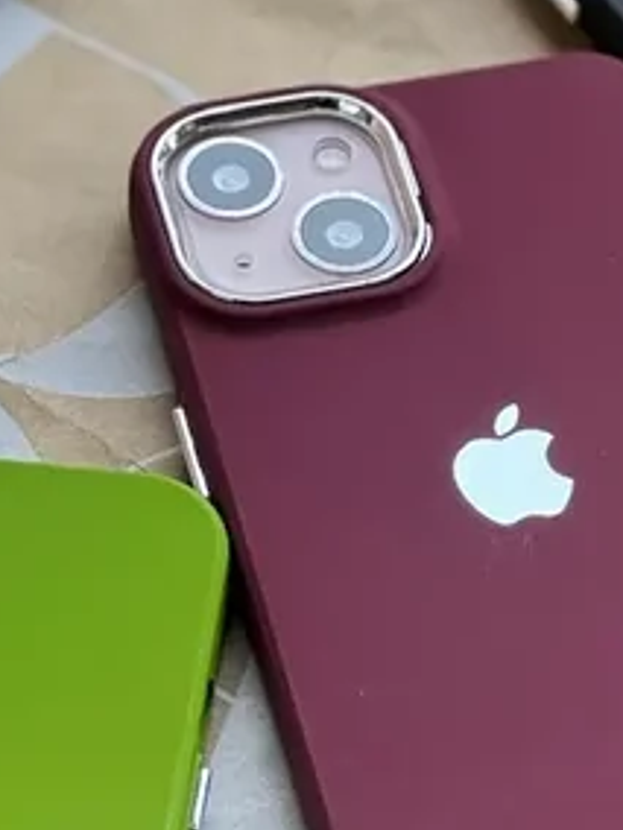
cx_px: 227
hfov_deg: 6.1
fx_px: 5855
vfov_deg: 8.1
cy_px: 514
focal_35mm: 244
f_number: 2.8
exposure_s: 1/99
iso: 50
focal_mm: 9
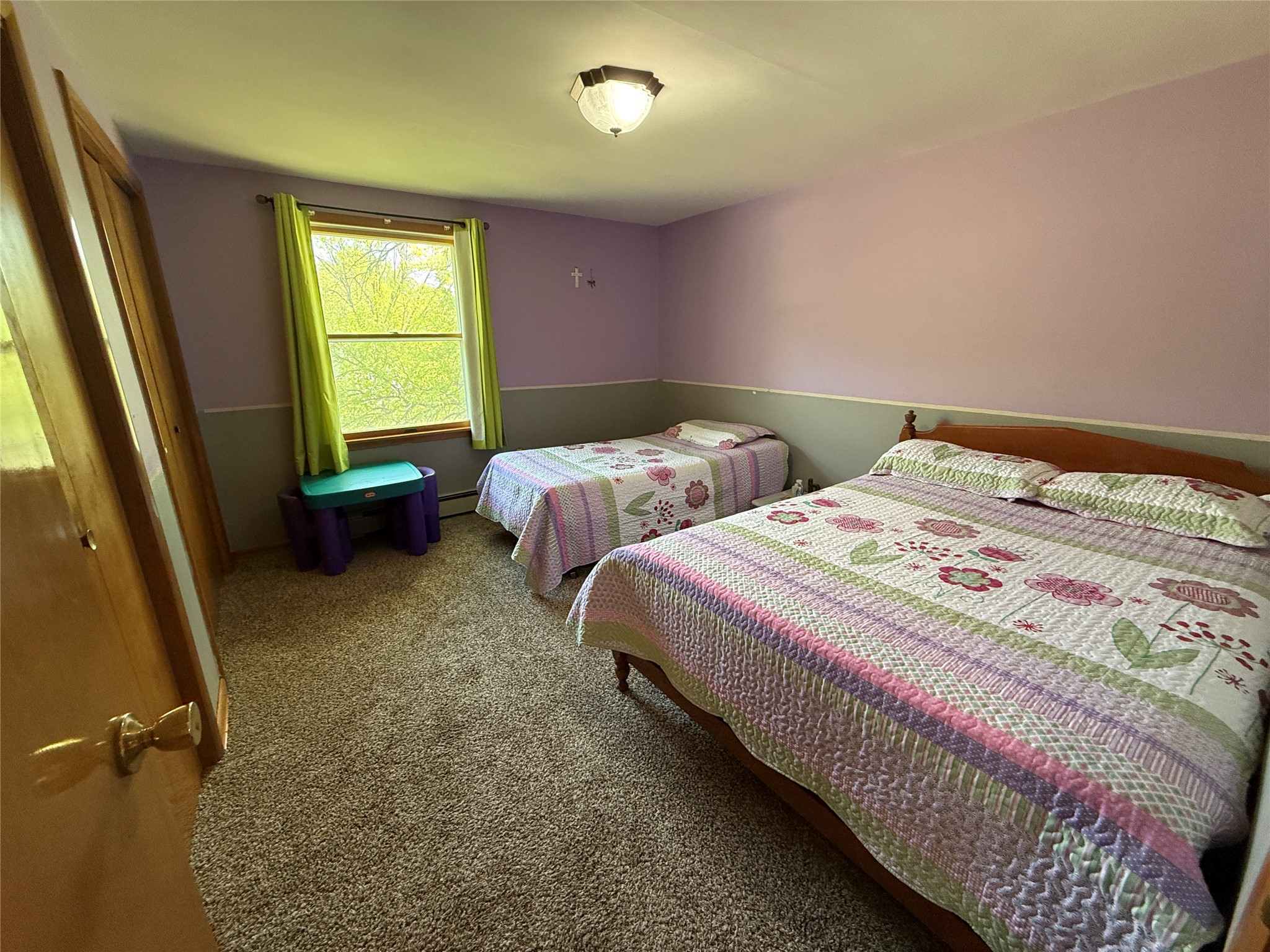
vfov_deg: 85.7
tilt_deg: -15.2
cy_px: 476
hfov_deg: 102.1
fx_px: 514
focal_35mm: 14
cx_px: 635
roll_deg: +0.8
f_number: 2.2
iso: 320
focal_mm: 2.22
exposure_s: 1/74
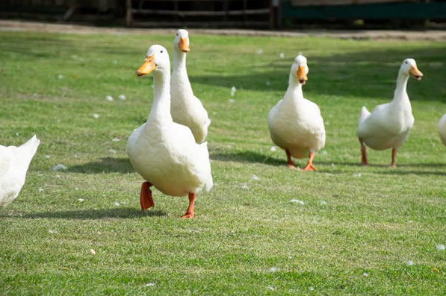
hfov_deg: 10.2
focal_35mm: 203
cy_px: 111
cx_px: 266
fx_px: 2508
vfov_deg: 6.8
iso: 400
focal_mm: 105
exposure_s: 1/2000
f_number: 5.6
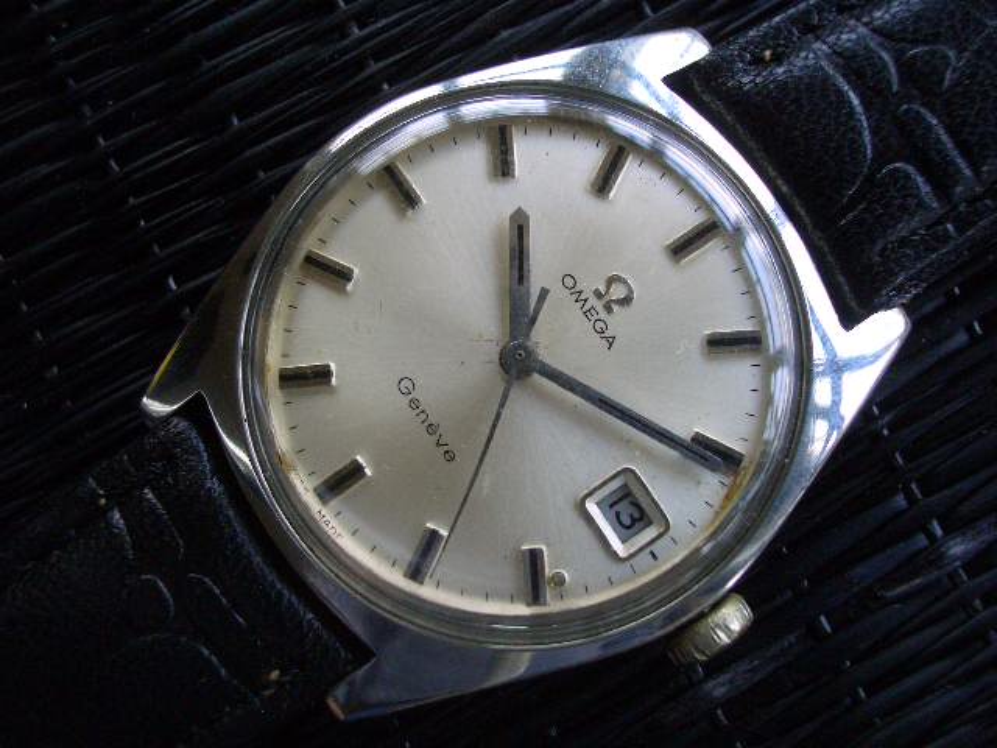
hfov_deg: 38.9
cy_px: 374
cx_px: 498
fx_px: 1411
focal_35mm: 49
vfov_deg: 29.7
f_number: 3.1
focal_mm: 8.2
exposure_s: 1/80
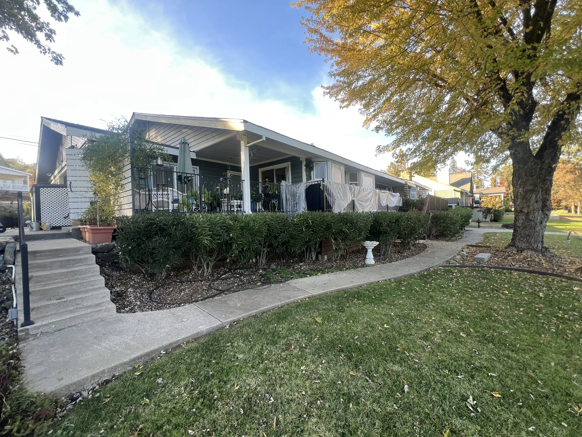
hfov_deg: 106.2
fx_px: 219
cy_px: 218
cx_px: 291
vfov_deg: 89.9
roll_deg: +3.3
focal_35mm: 13
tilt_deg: +1.8
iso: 40
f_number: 1.8
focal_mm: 1.57
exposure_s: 1/99
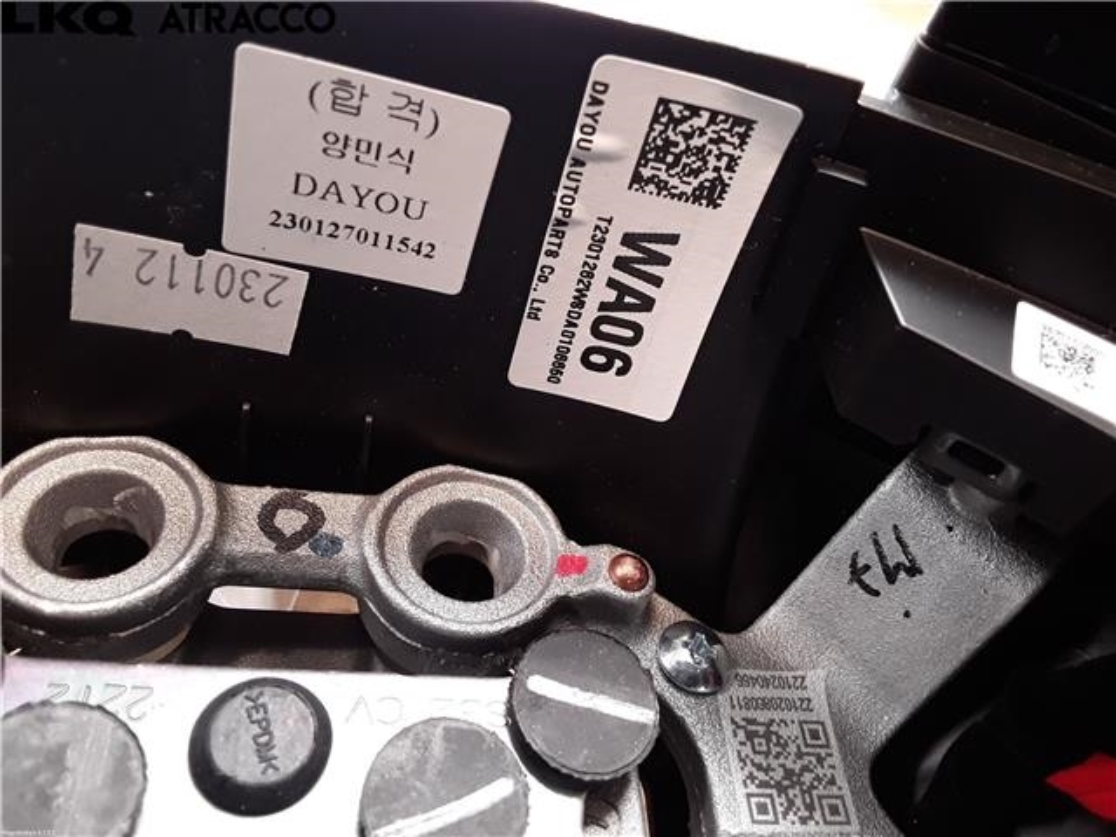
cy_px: 418
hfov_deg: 63.4
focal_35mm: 28
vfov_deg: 49.7
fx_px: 903
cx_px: 558
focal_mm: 2.91
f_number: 1.9
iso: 100
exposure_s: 1/17
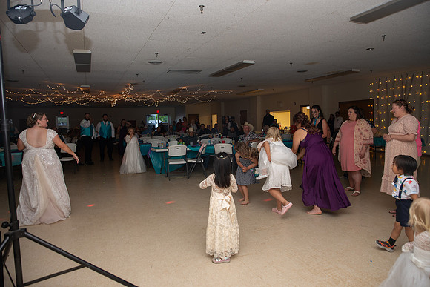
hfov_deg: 73.7
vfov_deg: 53.2
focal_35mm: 24
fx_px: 287
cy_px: 144
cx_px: 215
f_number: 3.5
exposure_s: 1/125
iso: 800
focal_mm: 24
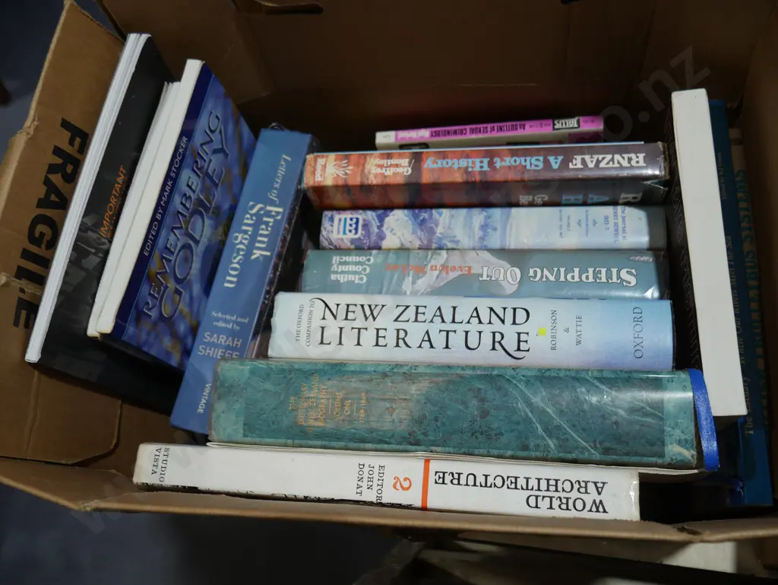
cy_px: 292
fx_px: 675
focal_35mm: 30
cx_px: 389
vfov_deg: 46.8
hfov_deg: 59.9
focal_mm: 15
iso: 200
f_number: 3.6
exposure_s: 1/125
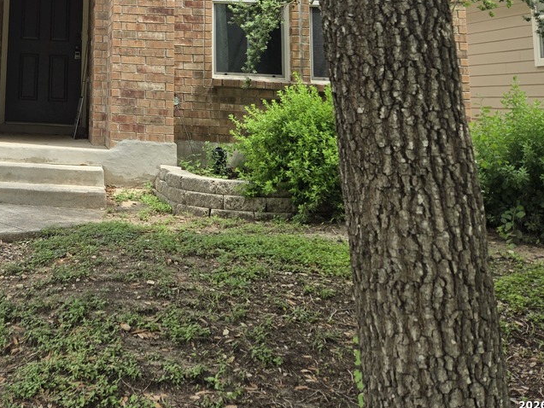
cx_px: -6
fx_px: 817
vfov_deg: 25.8
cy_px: -49
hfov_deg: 33.5
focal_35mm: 52
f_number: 1.8
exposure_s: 1/796
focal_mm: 5.4
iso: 25
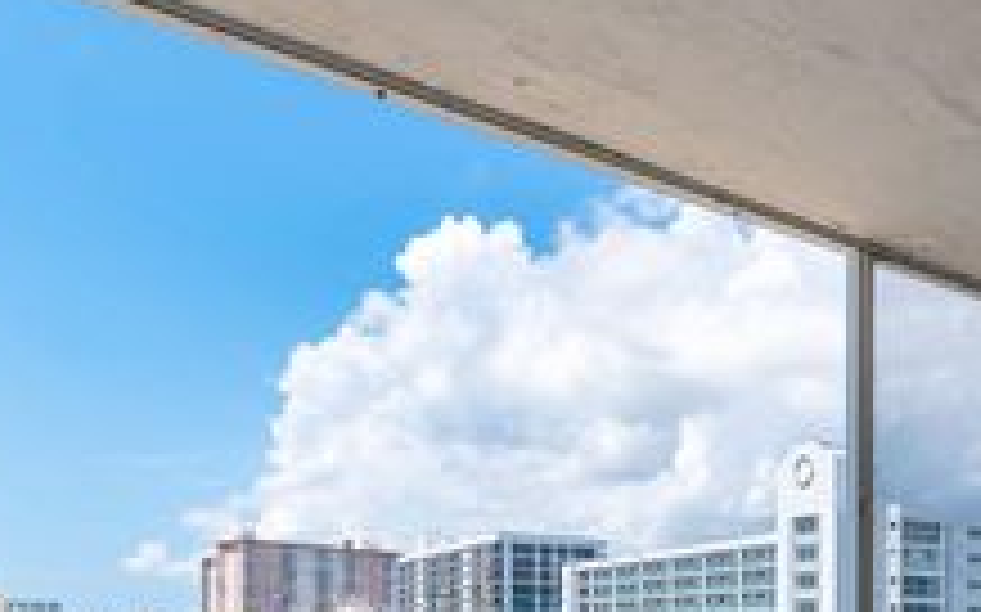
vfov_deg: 32.3
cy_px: 657
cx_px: 846
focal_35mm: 35
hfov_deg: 50.3
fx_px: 935
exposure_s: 1/1250
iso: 320
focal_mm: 15
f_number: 7.1
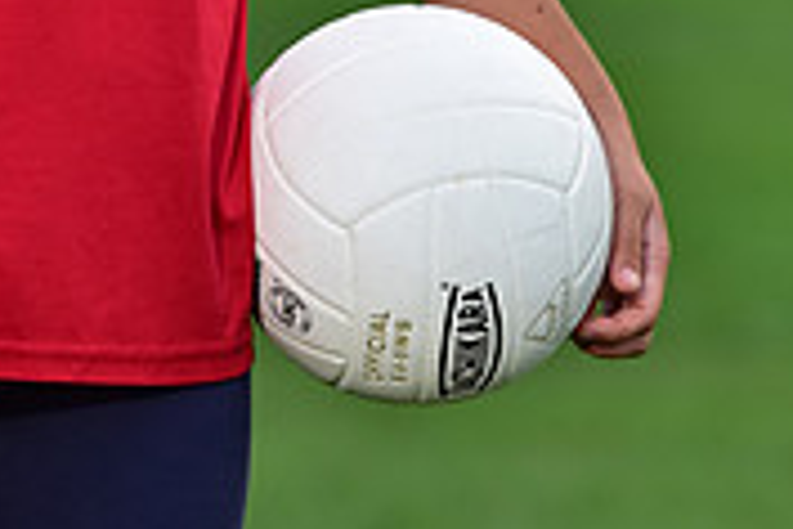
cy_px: -587
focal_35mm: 575
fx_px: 12665
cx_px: 7
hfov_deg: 3.6
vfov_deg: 2.4
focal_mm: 175
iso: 400
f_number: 4.5
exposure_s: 1/250
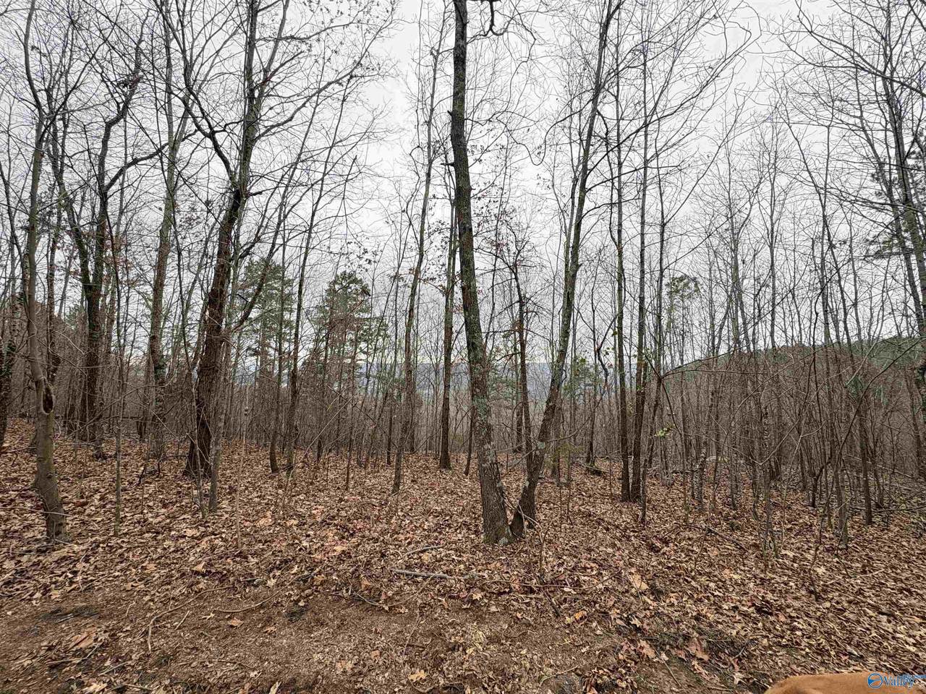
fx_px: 375
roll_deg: -0.3
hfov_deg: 102.1
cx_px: 463
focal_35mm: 14
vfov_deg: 85.7
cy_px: 347
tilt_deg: +3.0
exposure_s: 1/188
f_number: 2.2
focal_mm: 2.22
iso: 64
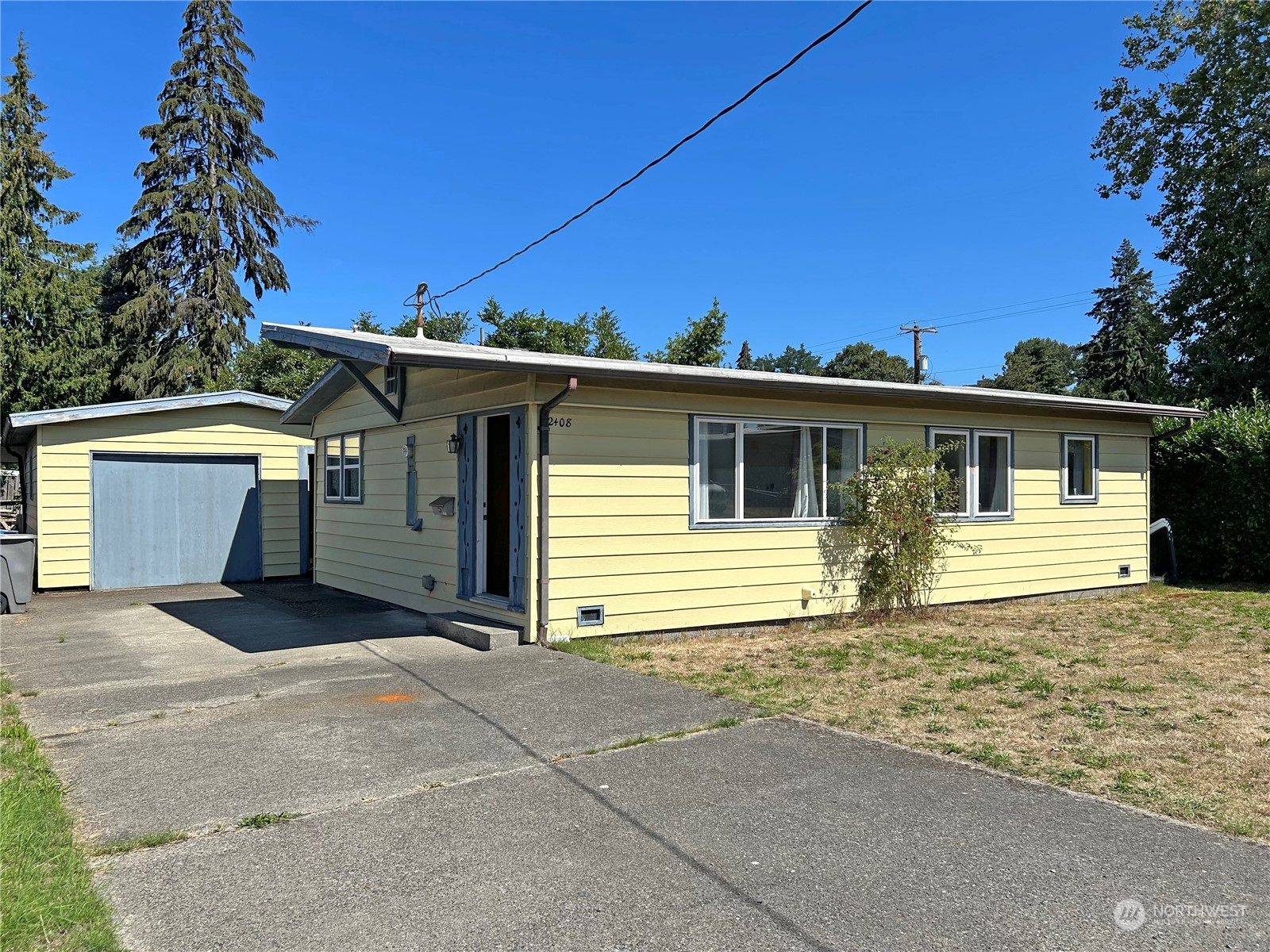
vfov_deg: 53.1
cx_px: 635
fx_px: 954
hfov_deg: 67.3
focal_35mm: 26
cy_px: 476
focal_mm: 5.7
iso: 50
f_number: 1.5
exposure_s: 1/4444
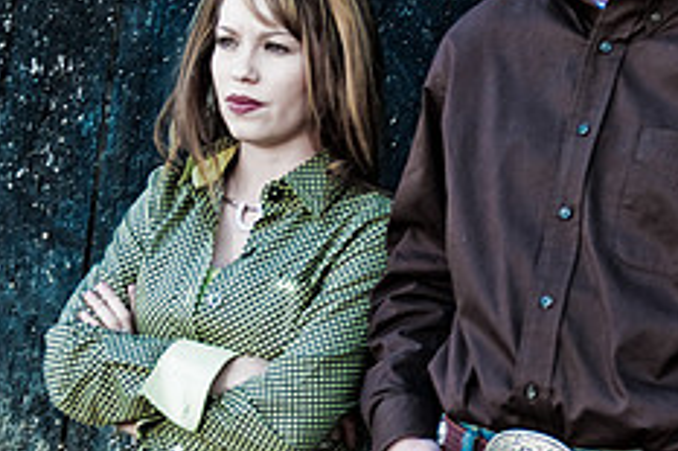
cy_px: 196
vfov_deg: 9.6
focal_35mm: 142
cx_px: 442
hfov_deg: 14.4
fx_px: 2672
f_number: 2.8
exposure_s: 1/125
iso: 160
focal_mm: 38
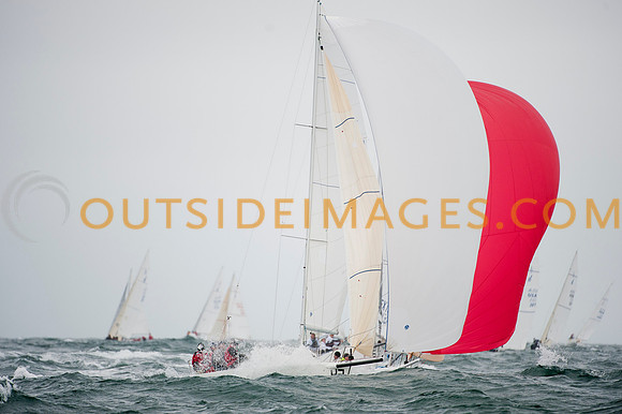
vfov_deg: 3.4
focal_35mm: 400
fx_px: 6907
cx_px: 311
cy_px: 207
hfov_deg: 5.2
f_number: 4
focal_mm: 400
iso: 500
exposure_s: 1/1250
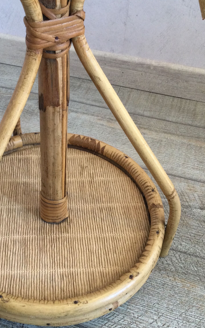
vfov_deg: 42.6
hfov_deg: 27.2
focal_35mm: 47
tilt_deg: -40.8
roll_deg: -0.8
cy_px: 142
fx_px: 420
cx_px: 67
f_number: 2.4
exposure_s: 1/33
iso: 50
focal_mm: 3.3
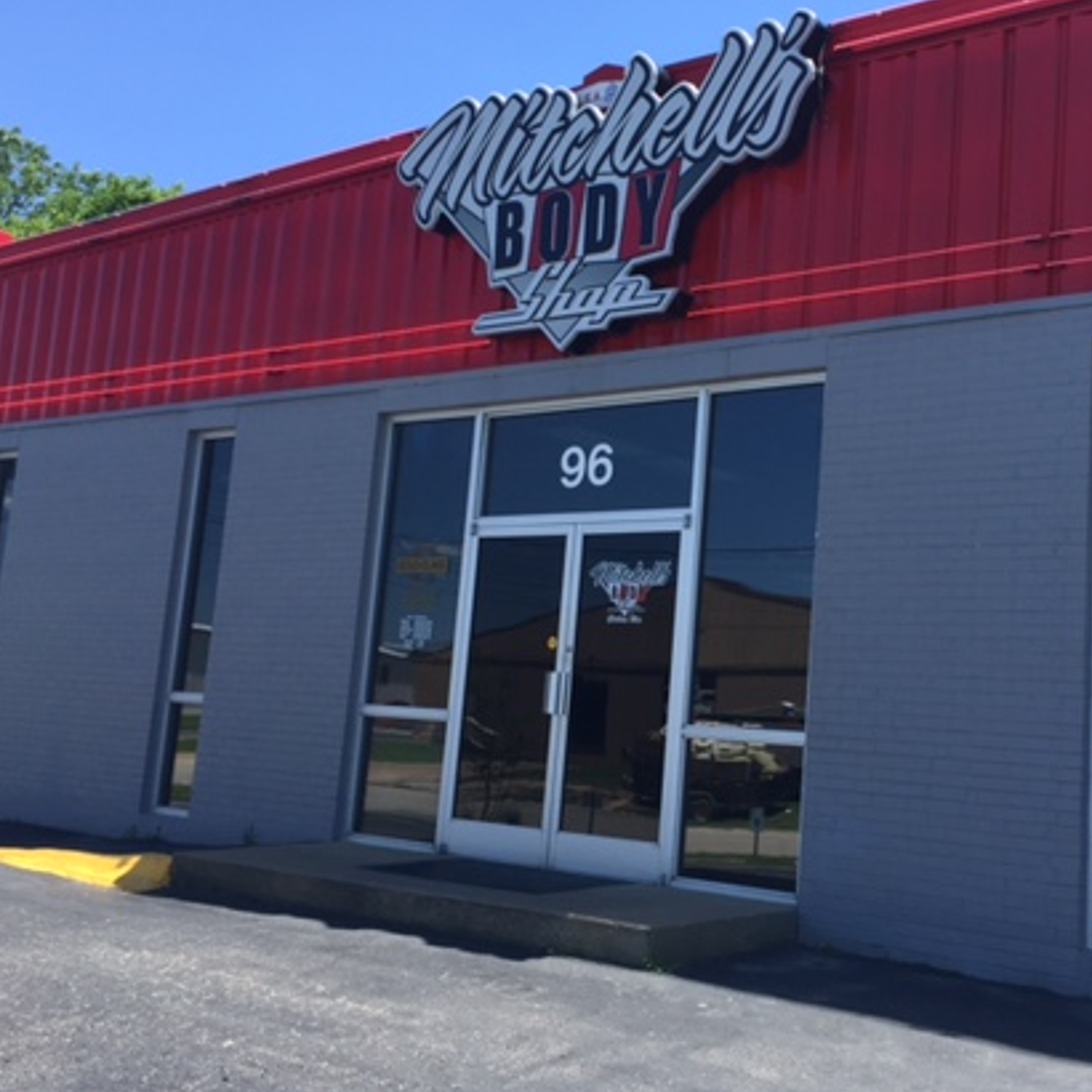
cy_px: 493
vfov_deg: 41.8
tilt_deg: +8.0
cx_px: 727
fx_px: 1428
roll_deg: -4.3
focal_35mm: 40
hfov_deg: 41.3
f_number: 2.2
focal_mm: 4.15
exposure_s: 1/879
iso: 32
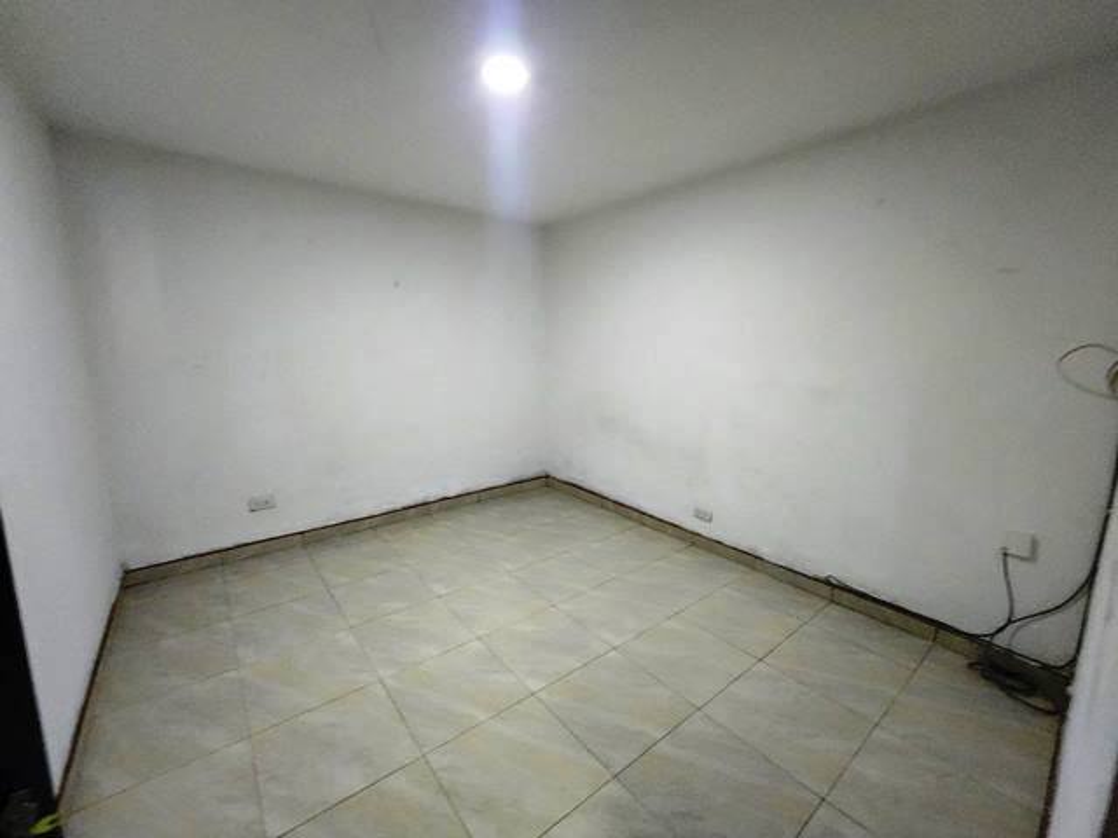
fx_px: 420
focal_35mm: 13
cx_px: 559
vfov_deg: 89.9
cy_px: 419
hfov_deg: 106.2
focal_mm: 2.2
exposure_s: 1/30
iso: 500
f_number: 2.2
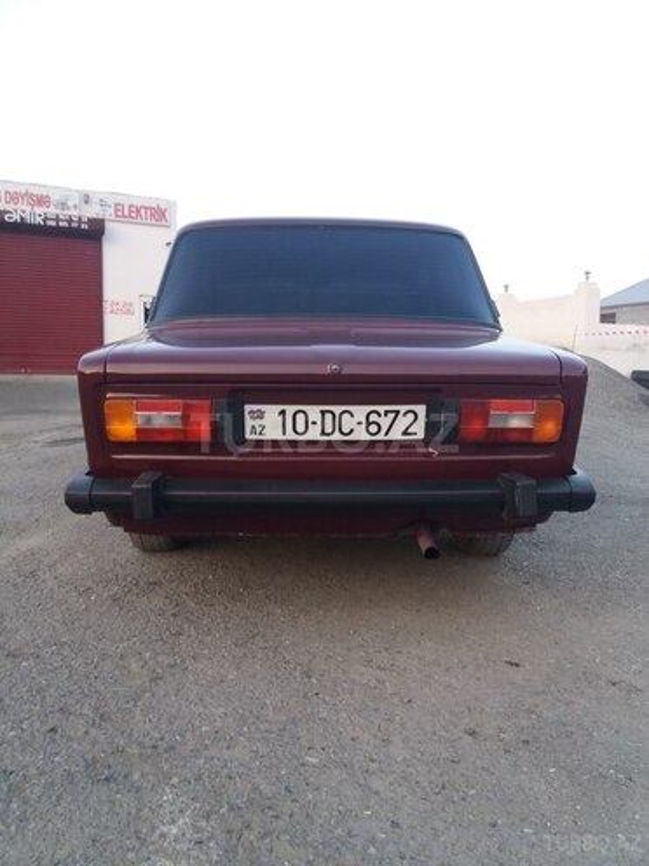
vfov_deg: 63.4
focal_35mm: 28
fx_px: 700
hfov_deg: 49.7
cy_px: 433
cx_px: 324
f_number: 1.9
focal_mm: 3.7
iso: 64
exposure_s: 1/30
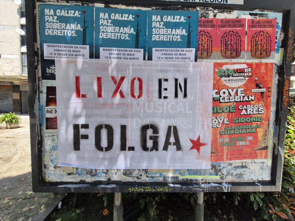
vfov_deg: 89.9
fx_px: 111
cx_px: 148
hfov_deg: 106.2
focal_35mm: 13
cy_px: 110
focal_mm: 1.74
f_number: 2.2
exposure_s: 1/662
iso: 50
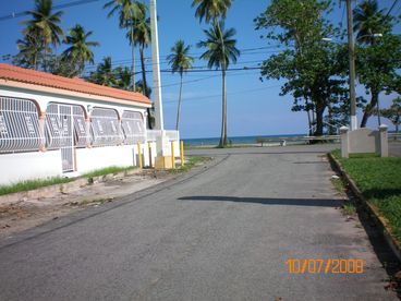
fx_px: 440
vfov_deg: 37.7
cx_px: 200
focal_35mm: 38
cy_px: 150
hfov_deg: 49.0
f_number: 4.6
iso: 64
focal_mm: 6.3
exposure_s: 1/640
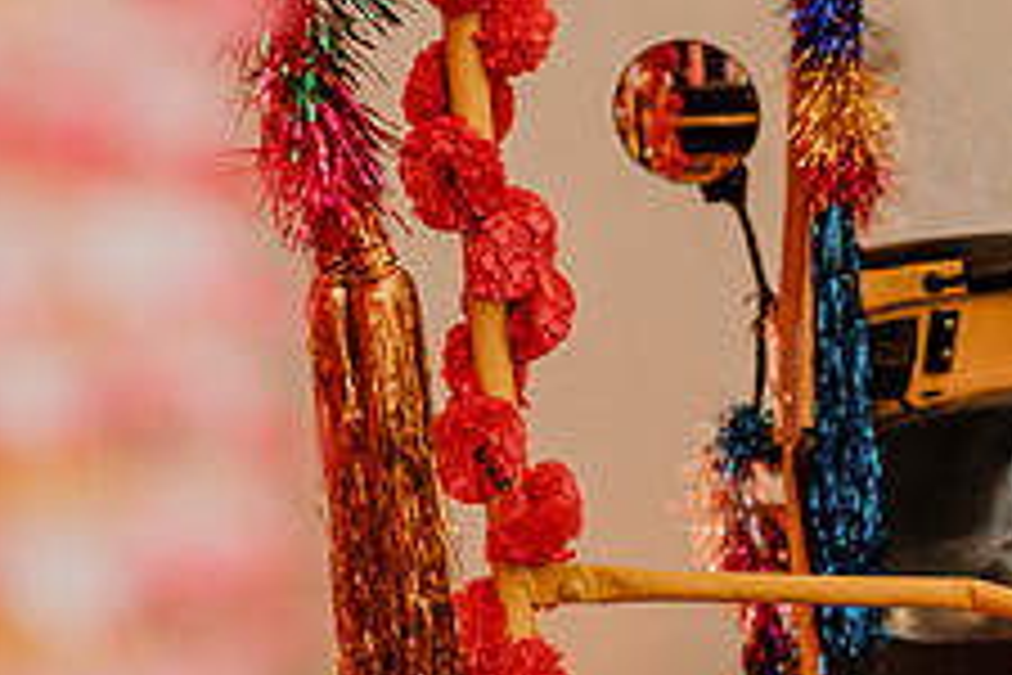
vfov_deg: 14.7
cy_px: 648
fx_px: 2586
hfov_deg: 20.5
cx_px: 1268
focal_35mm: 92
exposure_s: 1/160
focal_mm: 35
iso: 2000
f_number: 3.2
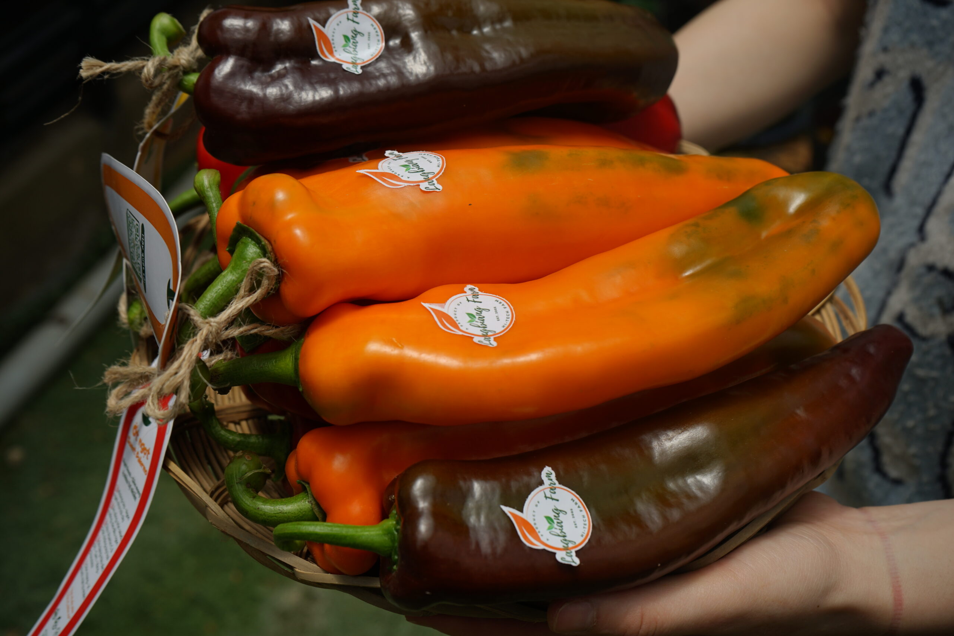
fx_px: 1219
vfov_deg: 29.2
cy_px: 318
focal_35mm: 46
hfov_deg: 42.7
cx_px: 477
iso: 80
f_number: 8
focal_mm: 46
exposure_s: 1/320
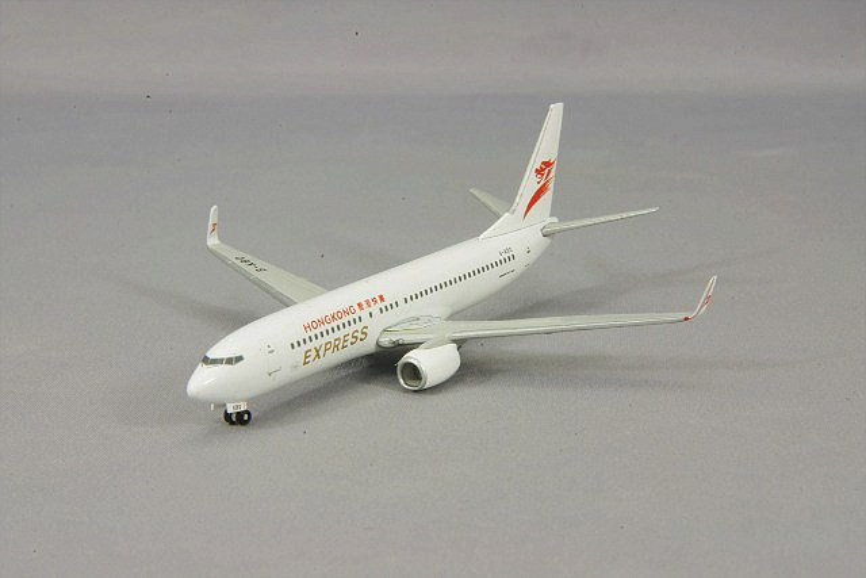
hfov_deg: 18.3
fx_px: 2695
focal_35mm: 112
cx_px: 433
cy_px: 289
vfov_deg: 12.2
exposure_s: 1/1.67
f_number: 32
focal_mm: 75
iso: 400
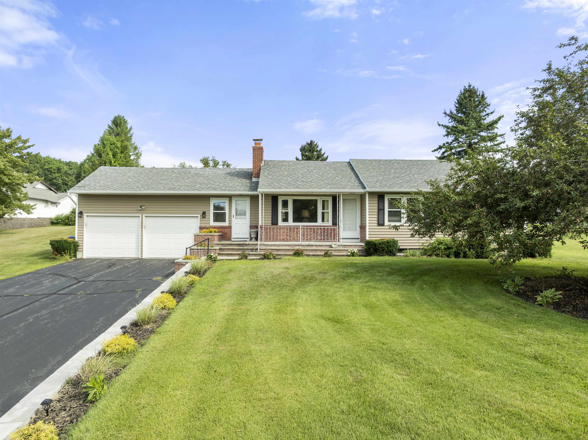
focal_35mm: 24
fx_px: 407
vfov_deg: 56.8
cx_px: 294
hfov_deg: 71.6
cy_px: 220
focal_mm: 12.29
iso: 100
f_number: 2.8
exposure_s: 1/1250
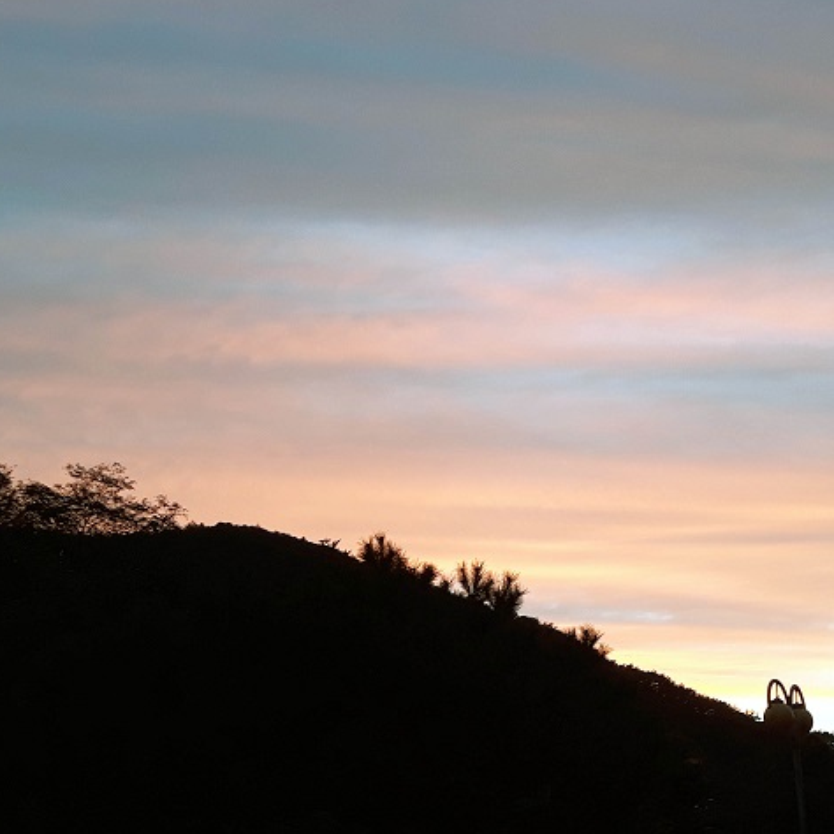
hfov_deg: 32.6
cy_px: 628
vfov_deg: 32.2
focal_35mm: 52
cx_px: 517
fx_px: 1417
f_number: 1.7
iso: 50
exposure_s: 1/40
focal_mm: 3.71
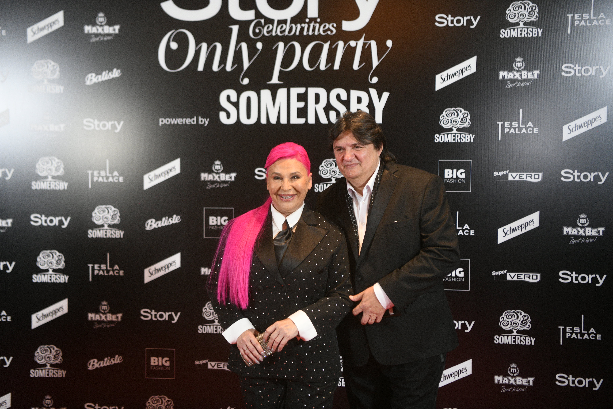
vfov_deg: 29.9
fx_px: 766
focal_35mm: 45
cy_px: 204
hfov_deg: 43.6
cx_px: 306
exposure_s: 1/125
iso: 2000
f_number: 3.2
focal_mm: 45
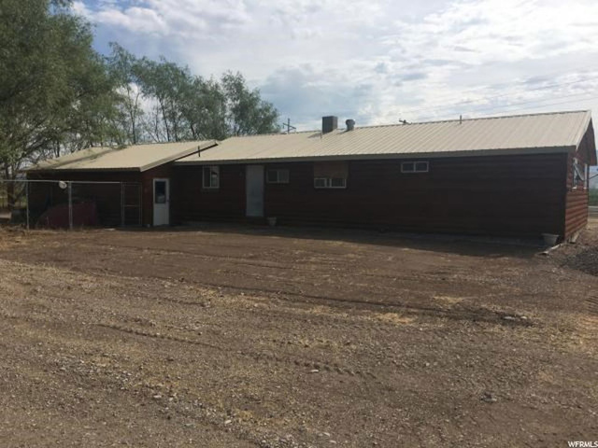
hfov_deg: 61.7
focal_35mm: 29
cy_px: 224
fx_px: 501
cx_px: 299
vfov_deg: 48.2
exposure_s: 1/3497
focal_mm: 4.15
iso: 25
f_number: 2.2
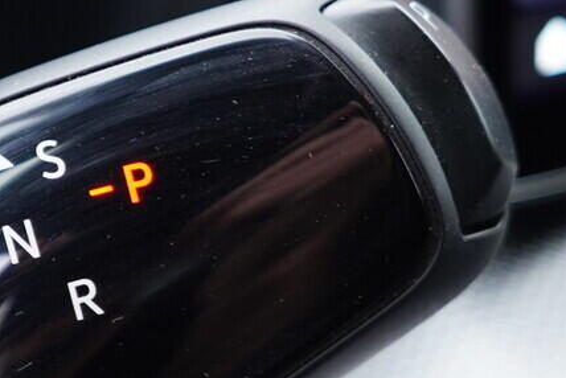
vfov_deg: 11.3
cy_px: 180
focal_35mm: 121
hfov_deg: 16.8
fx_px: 1904
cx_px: 147
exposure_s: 1/40
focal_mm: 24
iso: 400
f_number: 2.8
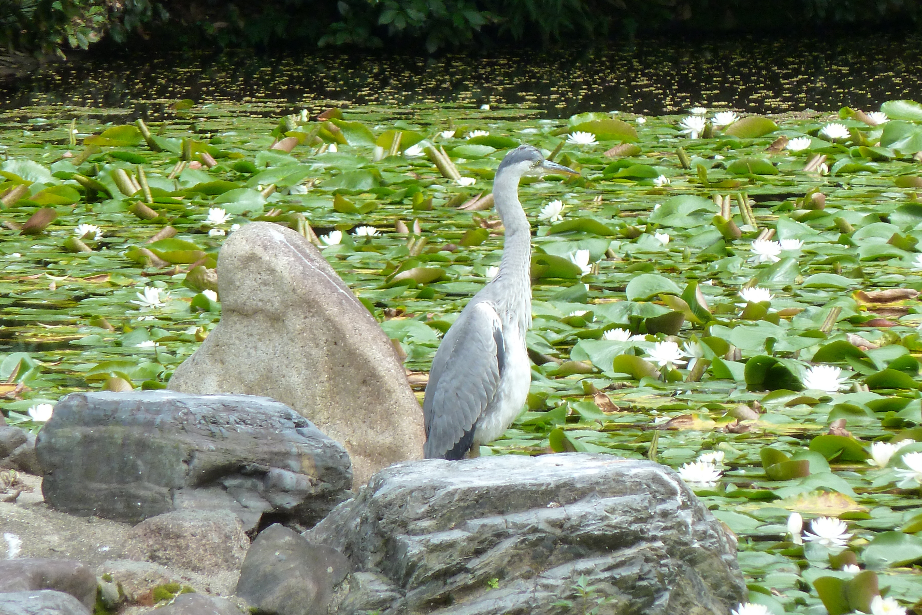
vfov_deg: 3.0
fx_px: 11729
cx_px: 494
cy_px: 253
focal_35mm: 458
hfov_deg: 4.5
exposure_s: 1/125
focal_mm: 49.2
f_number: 4.9
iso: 125
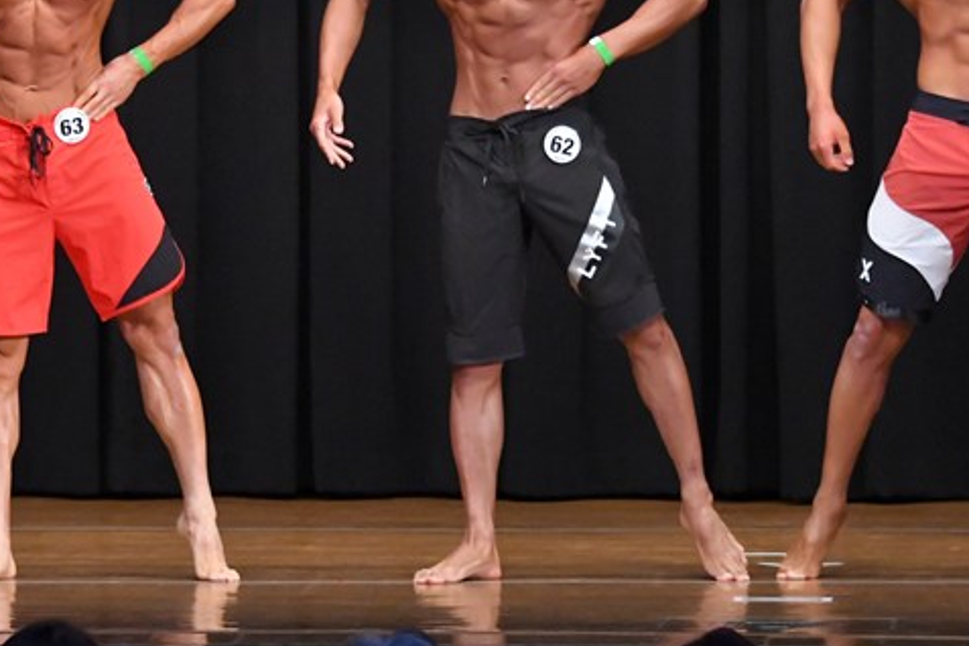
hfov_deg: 6.3
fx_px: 8828
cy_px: 154
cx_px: 273
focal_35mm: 328
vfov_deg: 4.2
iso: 8000
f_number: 5.6
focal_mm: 135
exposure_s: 1/400
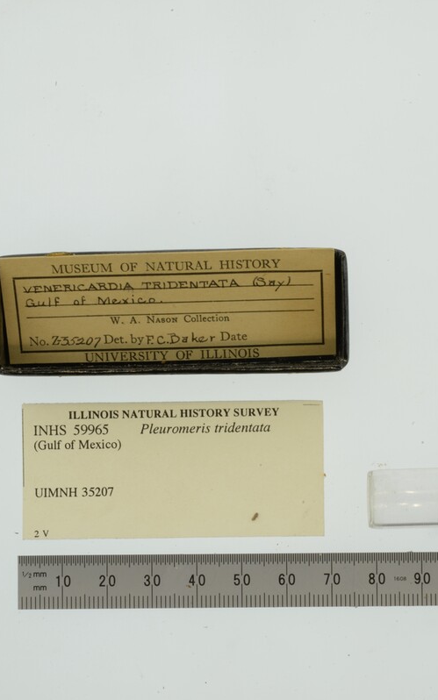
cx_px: 282
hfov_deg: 14.2
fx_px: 1756
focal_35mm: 92
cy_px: 350
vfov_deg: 22.6
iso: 100
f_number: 32
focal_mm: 60
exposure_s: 1/13
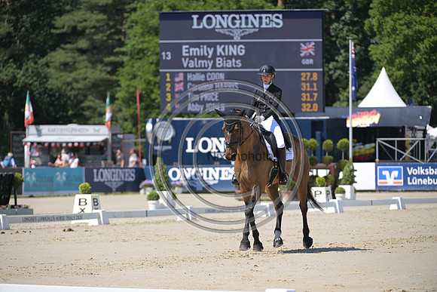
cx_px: 218
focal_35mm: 220
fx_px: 2671
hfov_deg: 9.4
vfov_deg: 6.2
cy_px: 146
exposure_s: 1/1250
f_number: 5
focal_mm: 220
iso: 250
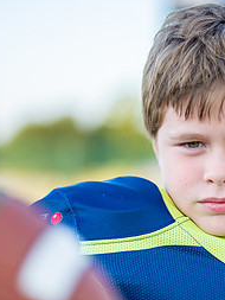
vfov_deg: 13.7
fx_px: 1247
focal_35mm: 144
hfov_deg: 10.2
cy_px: 216
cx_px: 221
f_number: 1.2
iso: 100
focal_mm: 50
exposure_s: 1/2000
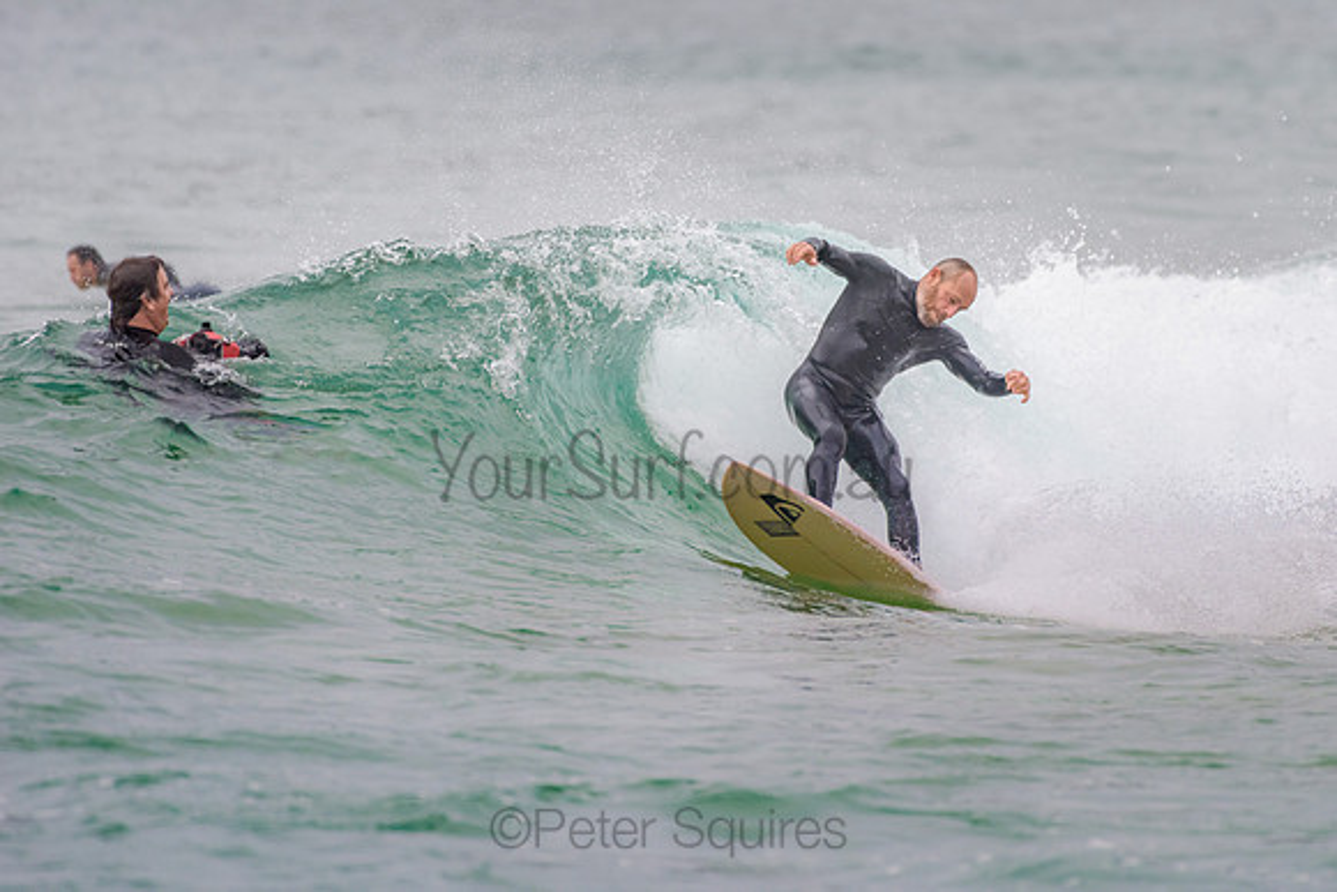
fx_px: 22768
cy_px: 345
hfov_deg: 3.4
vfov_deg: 2.2
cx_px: 811
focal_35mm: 613
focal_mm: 500
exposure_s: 1/800
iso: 320
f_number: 5.6
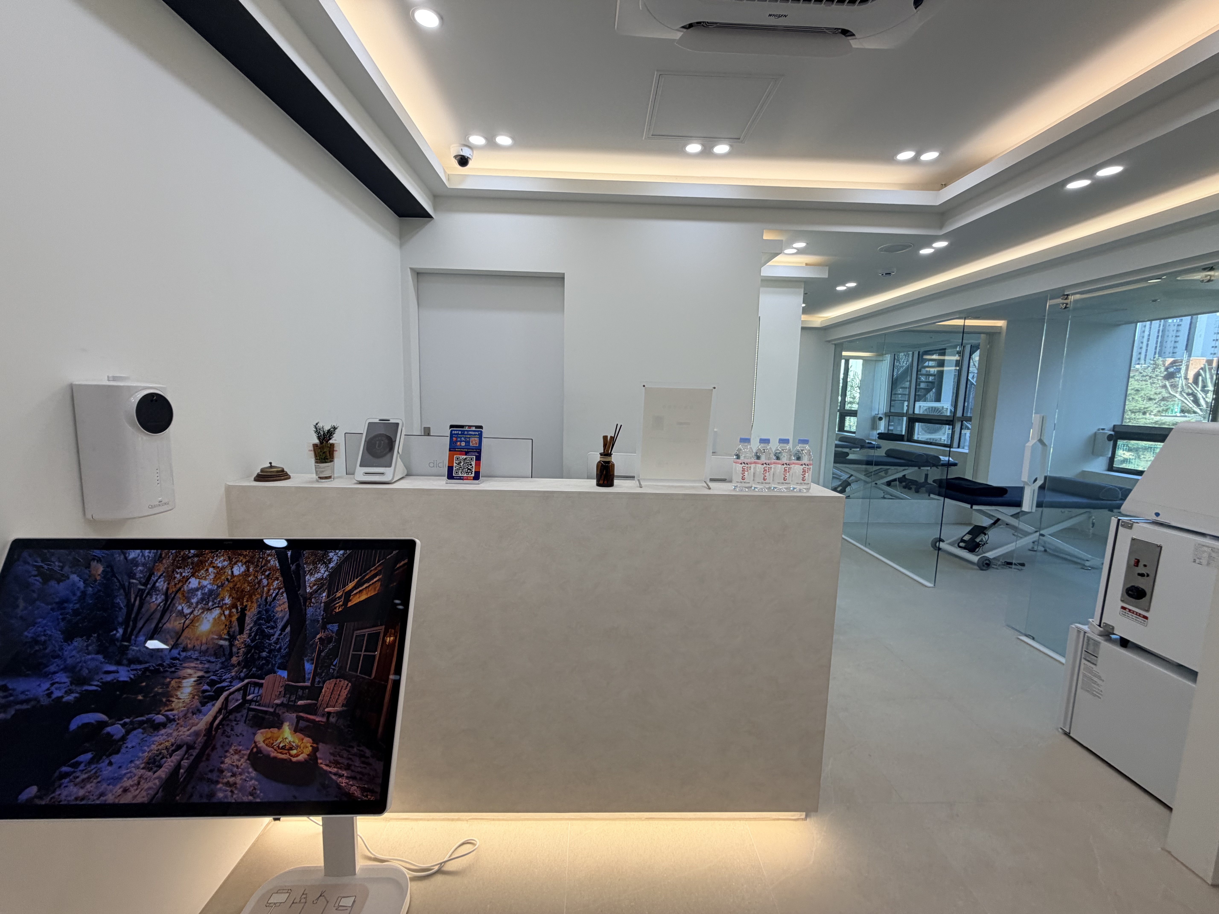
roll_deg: -1.1
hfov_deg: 102.1
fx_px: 493
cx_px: 610
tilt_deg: -6.7
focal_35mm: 14
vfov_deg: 85.7
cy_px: 457
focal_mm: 2.22
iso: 50
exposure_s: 1/120
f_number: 2.2
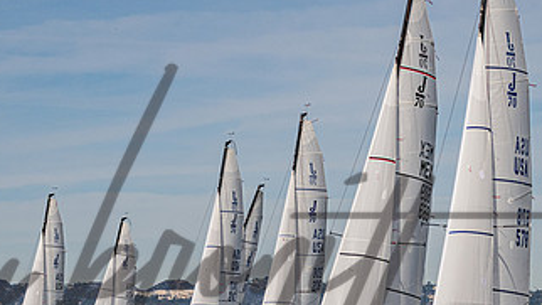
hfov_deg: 8.9
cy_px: 323
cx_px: 295
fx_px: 3463
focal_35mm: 241
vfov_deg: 5.0
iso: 320
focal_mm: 100
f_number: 5.6
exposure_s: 1/4000
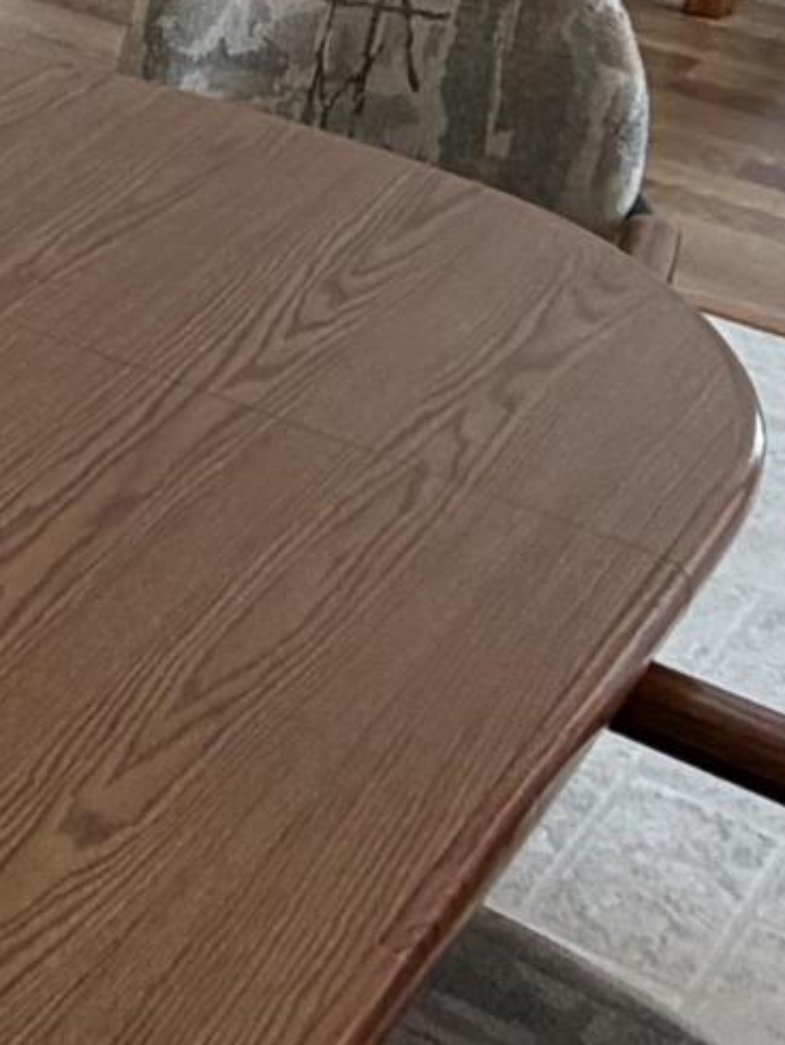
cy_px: 24
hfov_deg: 15.2
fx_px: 2660
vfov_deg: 21.5
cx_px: -483
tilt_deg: -20.6
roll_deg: -2.3
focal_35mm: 88
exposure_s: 1/120
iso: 160
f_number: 2.2
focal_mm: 2.22
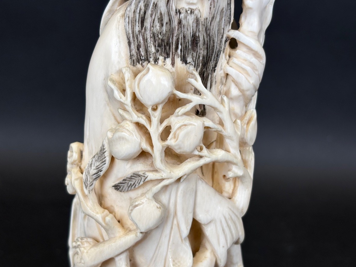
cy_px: 133
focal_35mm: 53
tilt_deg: -17.4
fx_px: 545
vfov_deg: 27.5
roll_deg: -0.9
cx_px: 175
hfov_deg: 36.2
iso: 40
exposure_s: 1/210
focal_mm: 5.96
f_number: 1.6
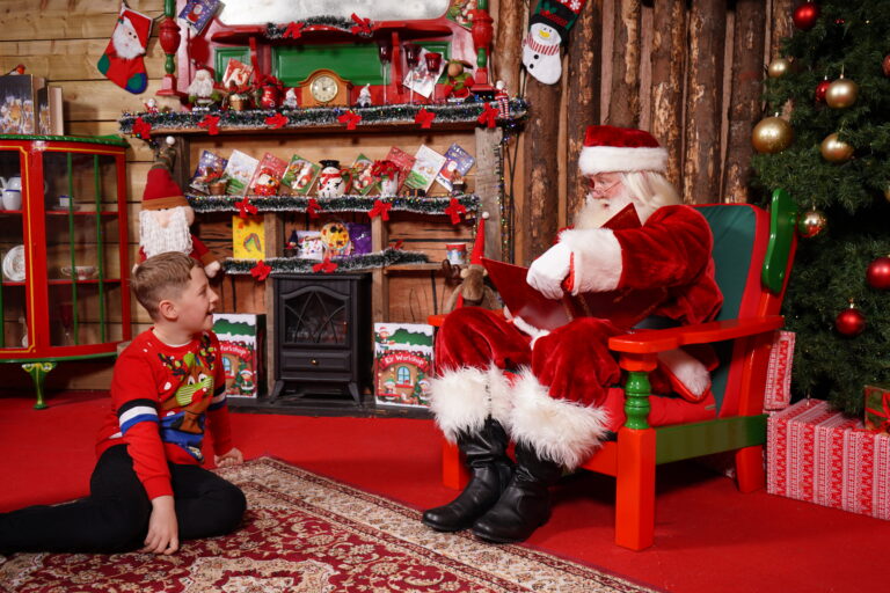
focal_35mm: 32
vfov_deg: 41.1
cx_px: 445
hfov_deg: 58.7
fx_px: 791
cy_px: 296
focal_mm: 32
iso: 200
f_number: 5
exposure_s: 1/160
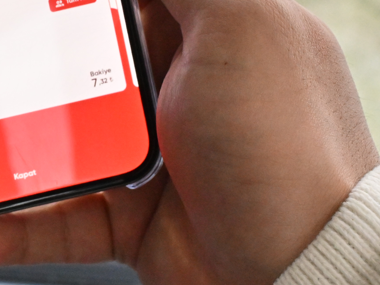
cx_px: -290
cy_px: -44
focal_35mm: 161
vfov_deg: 9.1
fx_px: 1767
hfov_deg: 11.4
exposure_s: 1/250
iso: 2500
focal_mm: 35
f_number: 9
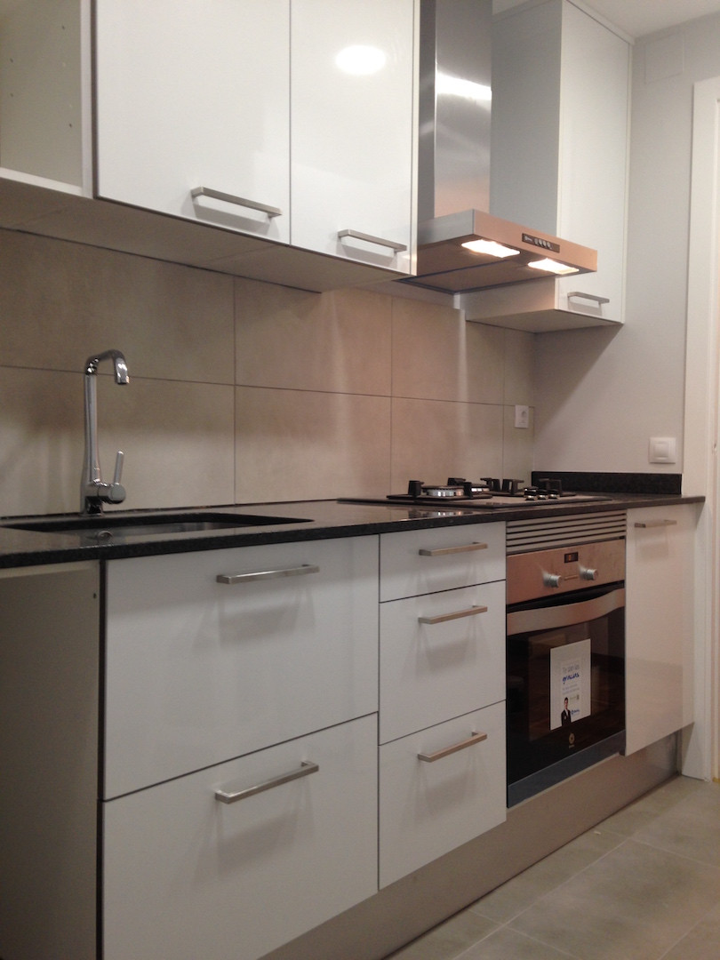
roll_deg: +0.5
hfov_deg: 42.9
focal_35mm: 33
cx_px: 360
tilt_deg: -2.5
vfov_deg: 55.4
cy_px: 480
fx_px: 915
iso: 50
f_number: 2.4
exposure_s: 1/20
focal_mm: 4.12
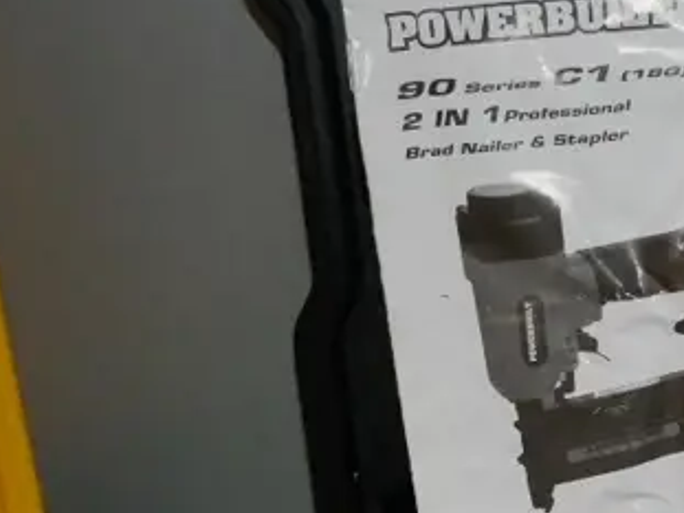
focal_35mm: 145
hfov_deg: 13.2
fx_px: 2864
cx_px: 880
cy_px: 629
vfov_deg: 10.1
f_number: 5.6
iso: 3200
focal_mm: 22
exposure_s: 1/125
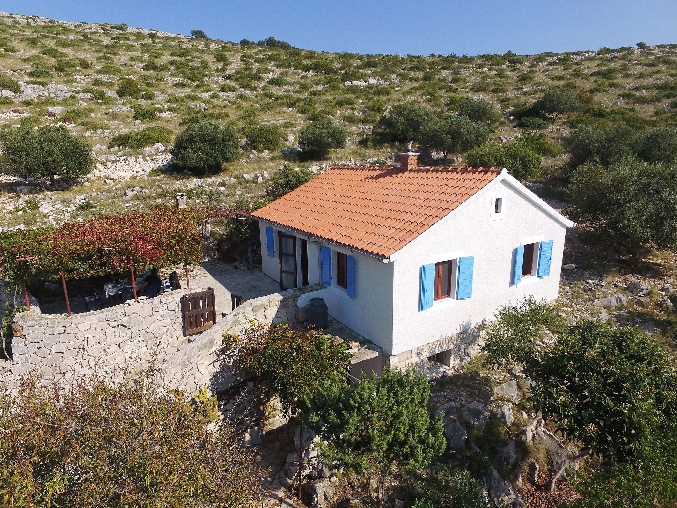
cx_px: 338
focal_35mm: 20
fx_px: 391
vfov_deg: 66.0
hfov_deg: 81.7
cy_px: 254
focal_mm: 3.61
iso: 100
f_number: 2.8
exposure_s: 1/1458
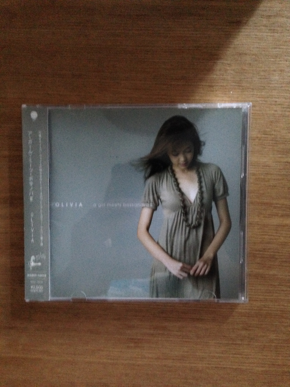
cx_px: 145
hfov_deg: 42.9
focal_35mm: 33
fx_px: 369
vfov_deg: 55.4
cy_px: 194
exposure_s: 1/15
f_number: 2.4
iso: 800
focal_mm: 4.12
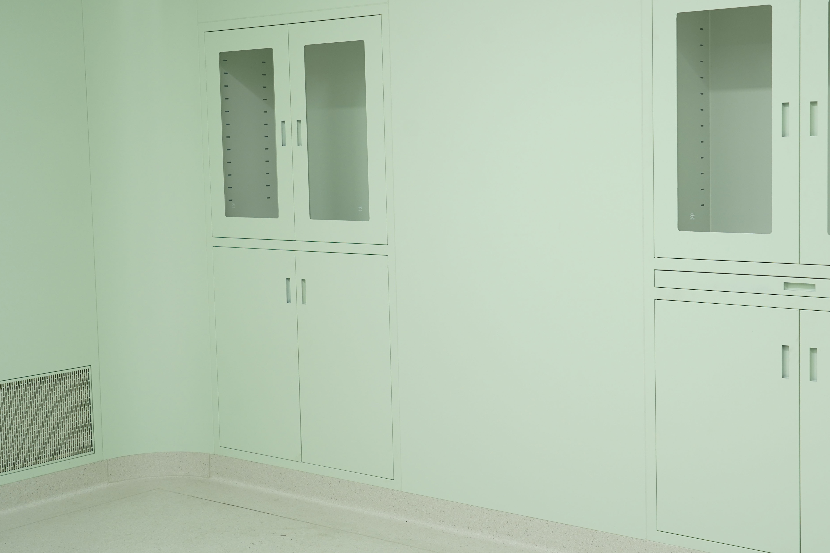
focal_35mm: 44
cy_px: 254
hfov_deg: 44.3
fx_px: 1014
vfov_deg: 30.5
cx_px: 497
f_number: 5.6
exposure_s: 1/100
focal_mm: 35
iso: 1250
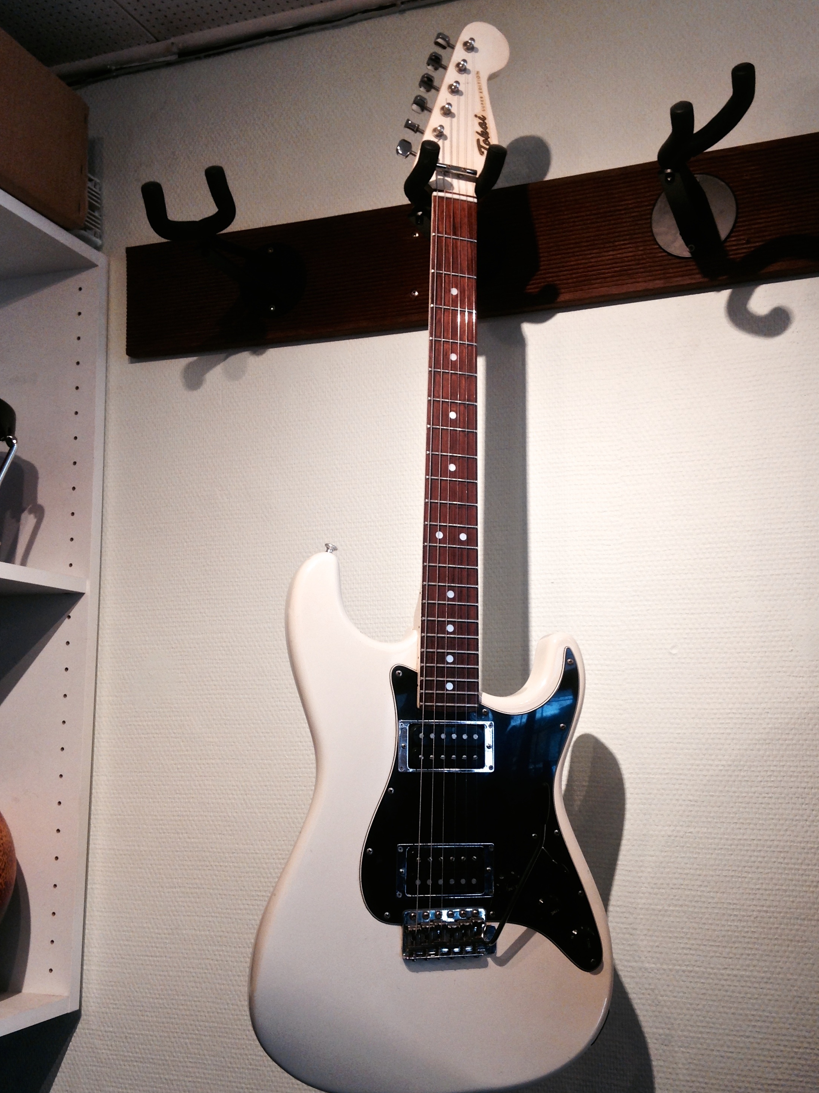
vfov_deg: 50.1
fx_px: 1167
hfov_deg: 38.6
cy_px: 596
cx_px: 449
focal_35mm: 37
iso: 50
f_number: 2.4
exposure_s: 1/24
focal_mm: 4.12
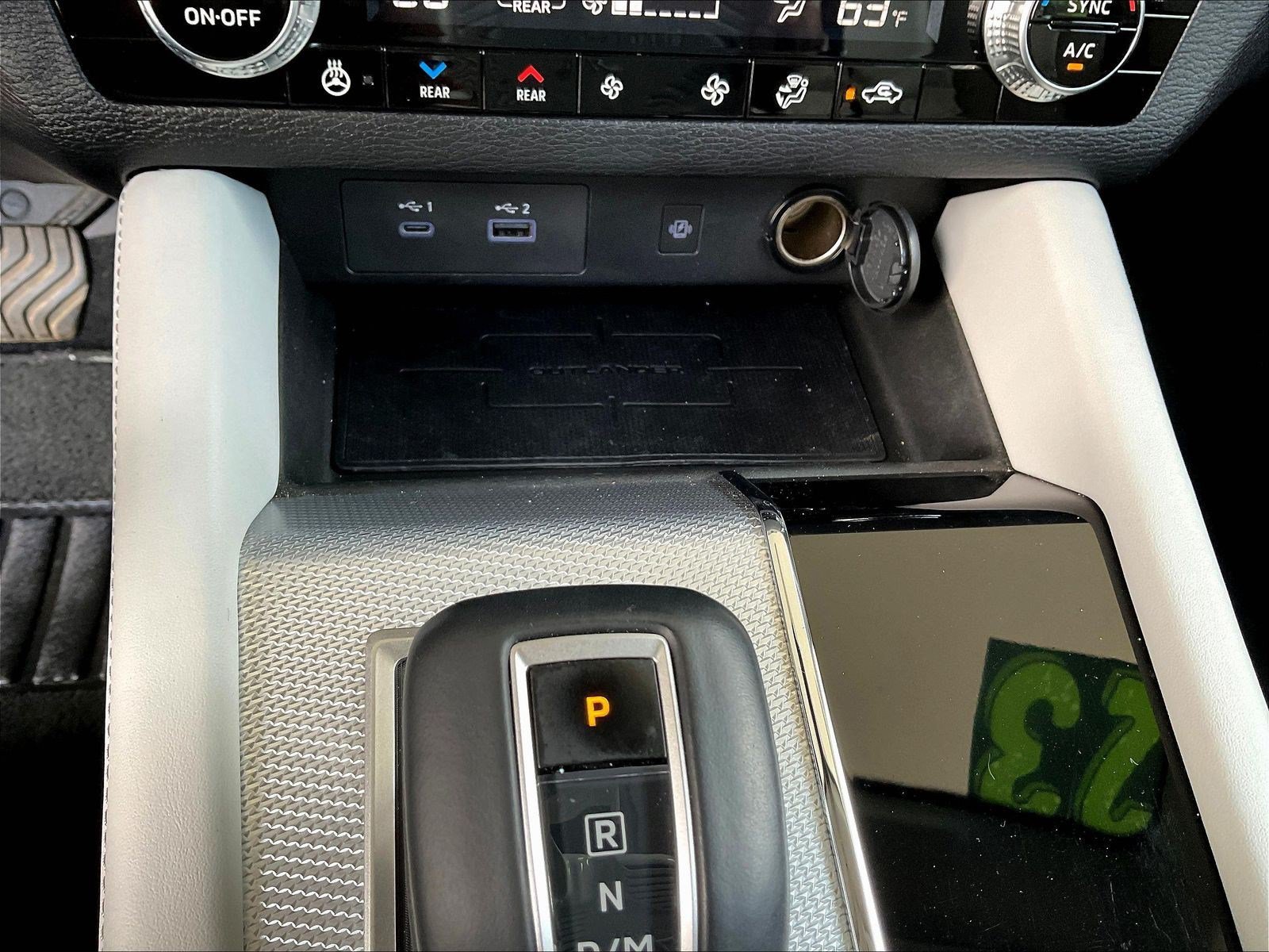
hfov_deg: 61.7
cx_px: 634
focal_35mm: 29
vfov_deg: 48.2
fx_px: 1063
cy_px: 476
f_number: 1.8
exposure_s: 1/69
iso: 64
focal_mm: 3
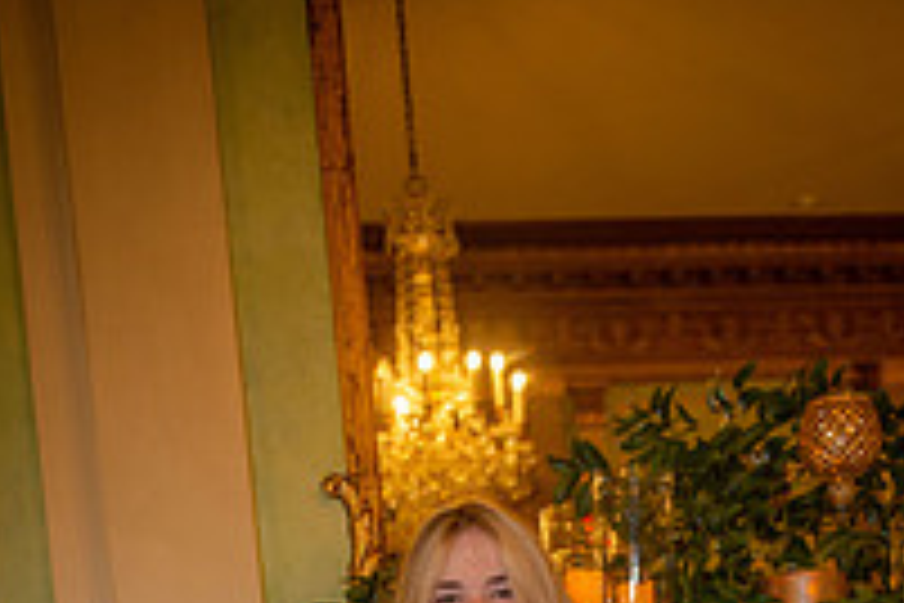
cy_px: 999
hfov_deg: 31.0
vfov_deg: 17.8
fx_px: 1632
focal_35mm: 65
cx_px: 470
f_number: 2.8
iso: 1250
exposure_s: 1/100
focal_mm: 29
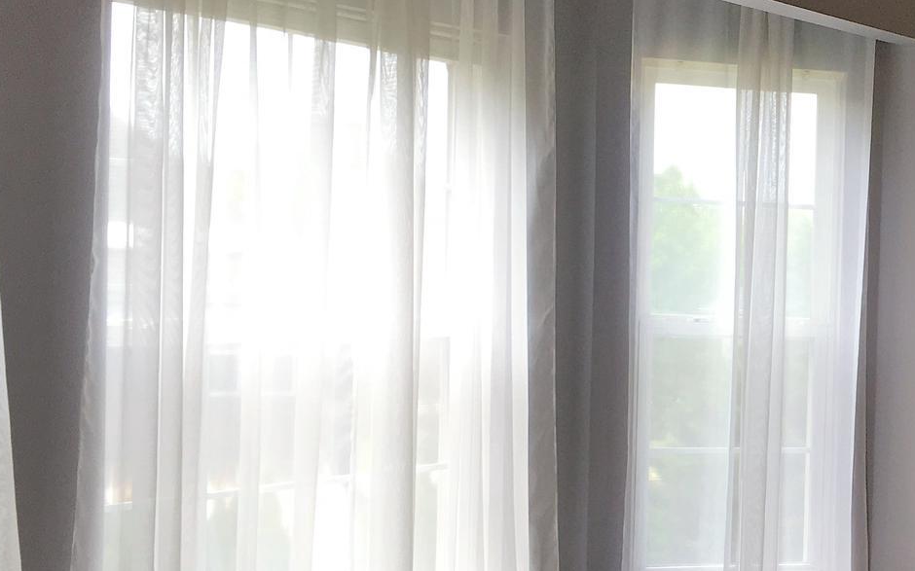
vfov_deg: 19.4
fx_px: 1670
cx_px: 973
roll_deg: -1.1
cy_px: 310
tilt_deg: -3.4
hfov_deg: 28.2
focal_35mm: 67
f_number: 2.2
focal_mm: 4.15
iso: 25
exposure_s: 1/120
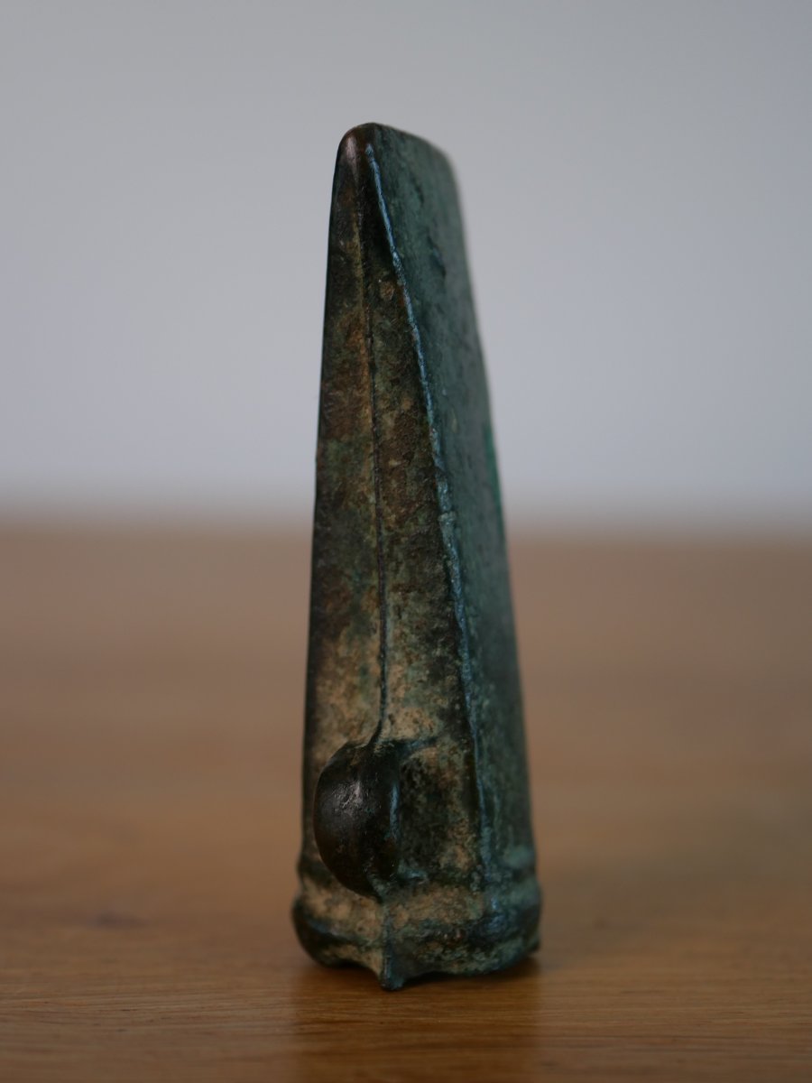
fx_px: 1877
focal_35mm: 60
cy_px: 542
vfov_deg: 32.2
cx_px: 406
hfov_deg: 24.4
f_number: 2.8
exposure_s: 1/60
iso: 400
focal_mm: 30
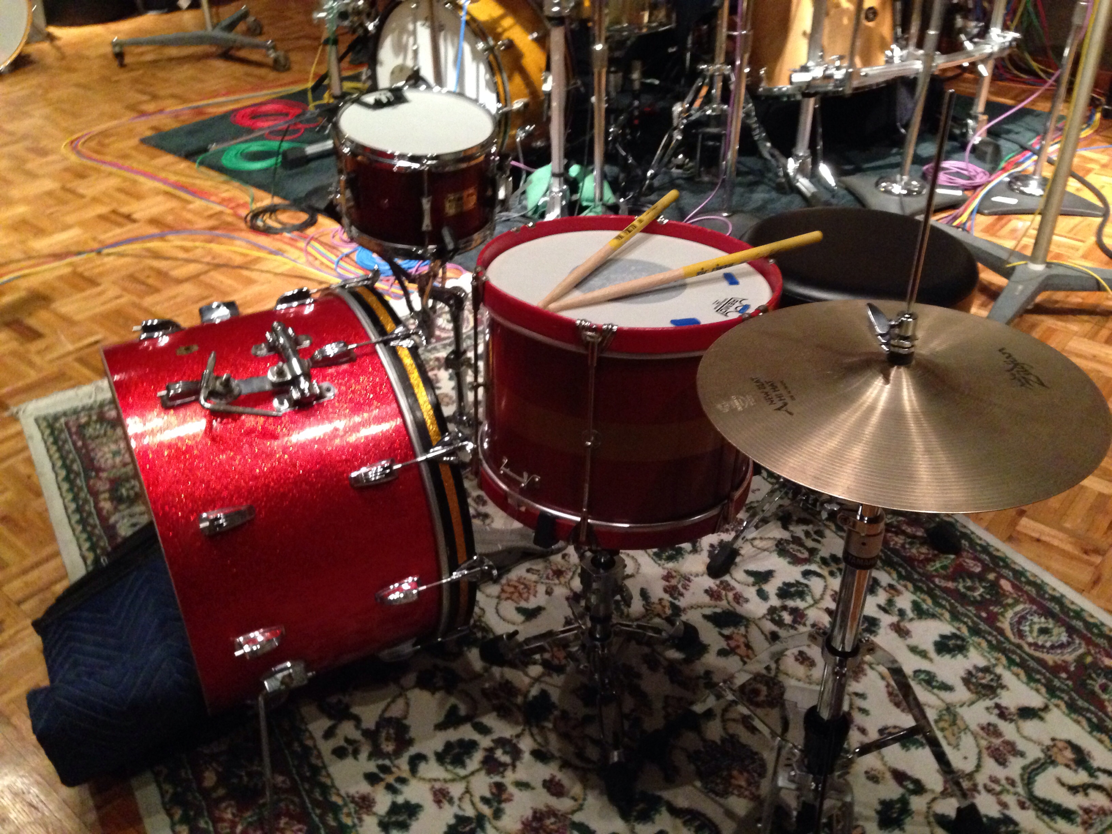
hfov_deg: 55.4
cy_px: 417
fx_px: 1060
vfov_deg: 42.9
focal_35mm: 33
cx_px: 556
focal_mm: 4.12
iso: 640
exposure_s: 1/15
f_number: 2.4
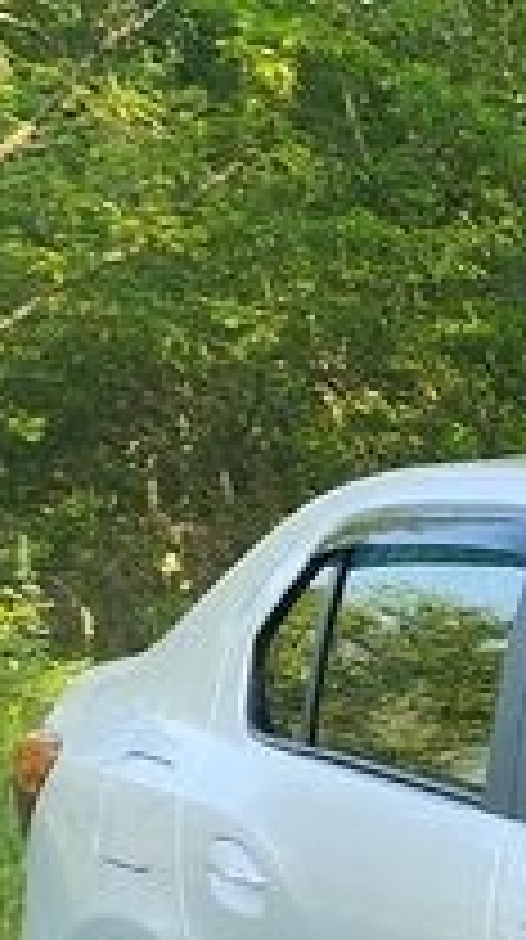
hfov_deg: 5.9
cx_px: 2617
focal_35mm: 144
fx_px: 3584
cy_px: 1160
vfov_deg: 14.4
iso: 50
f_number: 1.65
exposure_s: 1/164
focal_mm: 6.19
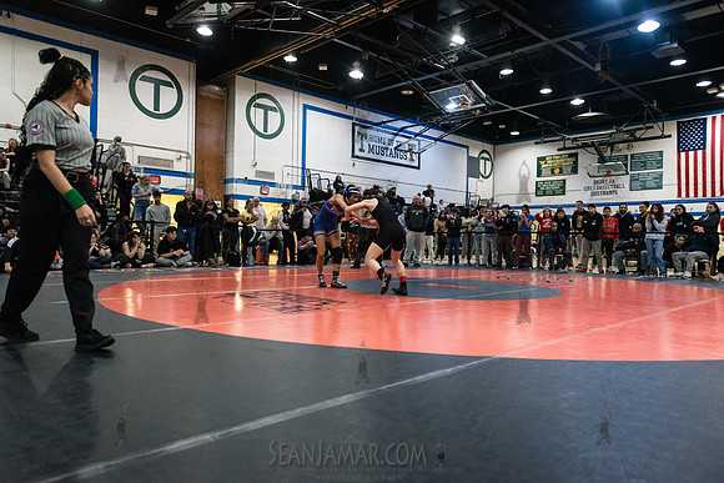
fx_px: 483
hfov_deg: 73.7
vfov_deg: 53.2
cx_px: 362
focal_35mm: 24
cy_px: 242
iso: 8000
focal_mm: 24
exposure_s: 1/500
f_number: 3.2
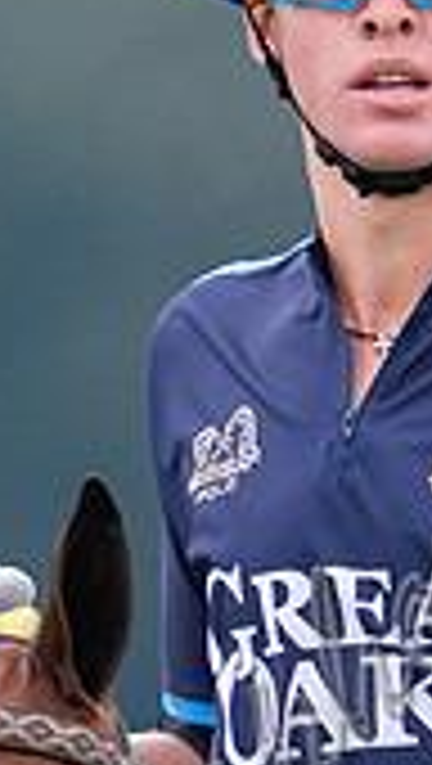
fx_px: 47288
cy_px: 418
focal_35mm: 2329
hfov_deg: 0.5
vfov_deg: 0.9
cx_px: 325
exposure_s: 1/3200
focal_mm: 300
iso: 400
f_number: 2.8
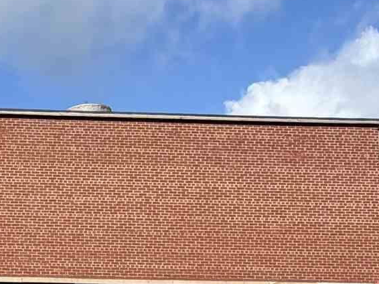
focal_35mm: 76
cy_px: 333
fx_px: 832
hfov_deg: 22.2
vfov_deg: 18.4
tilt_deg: +4.6
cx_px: -153
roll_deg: -1.0
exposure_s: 1/770
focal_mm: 2.22
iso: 20
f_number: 2.2
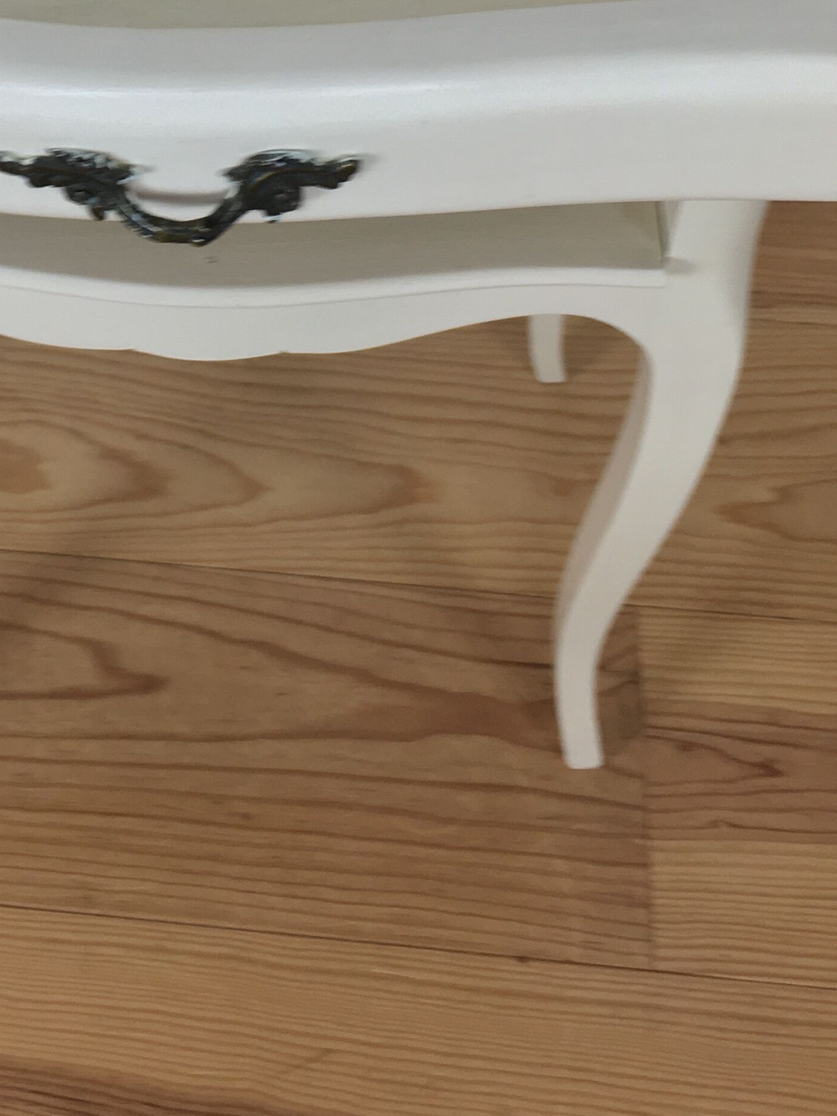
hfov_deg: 22.9
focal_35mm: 63
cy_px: 21
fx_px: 2031
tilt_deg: -50.6
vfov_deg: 28.9
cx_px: 161
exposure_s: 1/33
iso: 32
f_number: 2.2
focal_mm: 4.15
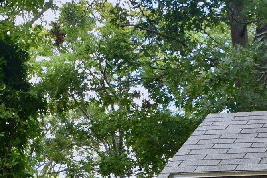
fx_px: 616
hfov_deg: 23.8
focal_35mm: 83
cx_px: 243
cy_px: 246
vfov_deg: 15.5
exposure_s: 1/200
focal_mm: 18
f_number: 7.1
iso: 800
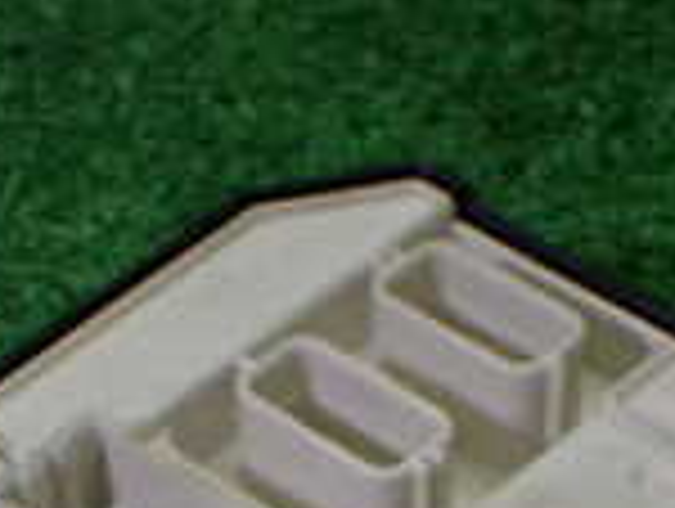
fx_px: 2969
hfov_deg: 13.0
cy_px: 935
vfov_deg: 9.3
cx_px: 274
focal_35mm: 152
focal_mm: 6.83
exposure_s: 1/160
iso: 200
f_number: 2.7
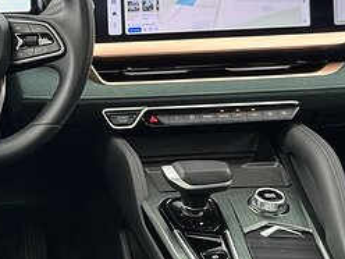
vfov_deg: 14.0
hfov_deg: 18.1
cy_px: 96
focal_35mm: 106
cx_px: 6
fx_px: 1056
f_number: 1.78
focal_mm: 6.76
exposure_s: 1/60
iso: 100
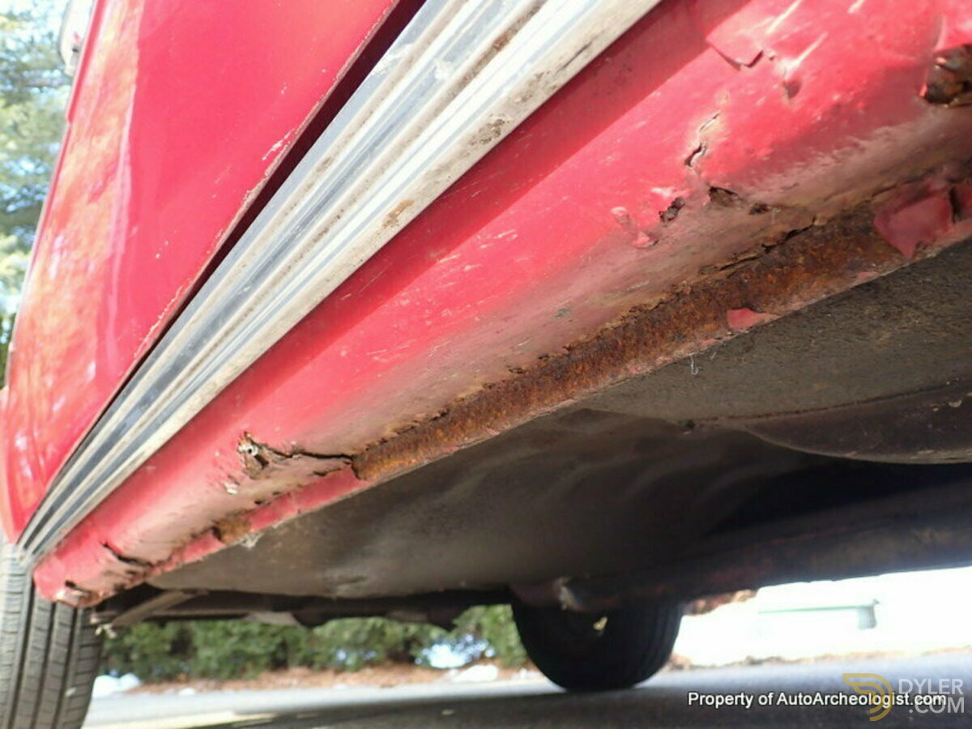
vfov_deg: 46.8
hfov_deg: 60.0
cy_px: 364
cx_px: 486
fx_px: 842
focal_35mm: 30
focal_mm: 5.4
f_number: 2.3
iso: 160
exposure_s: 1/60
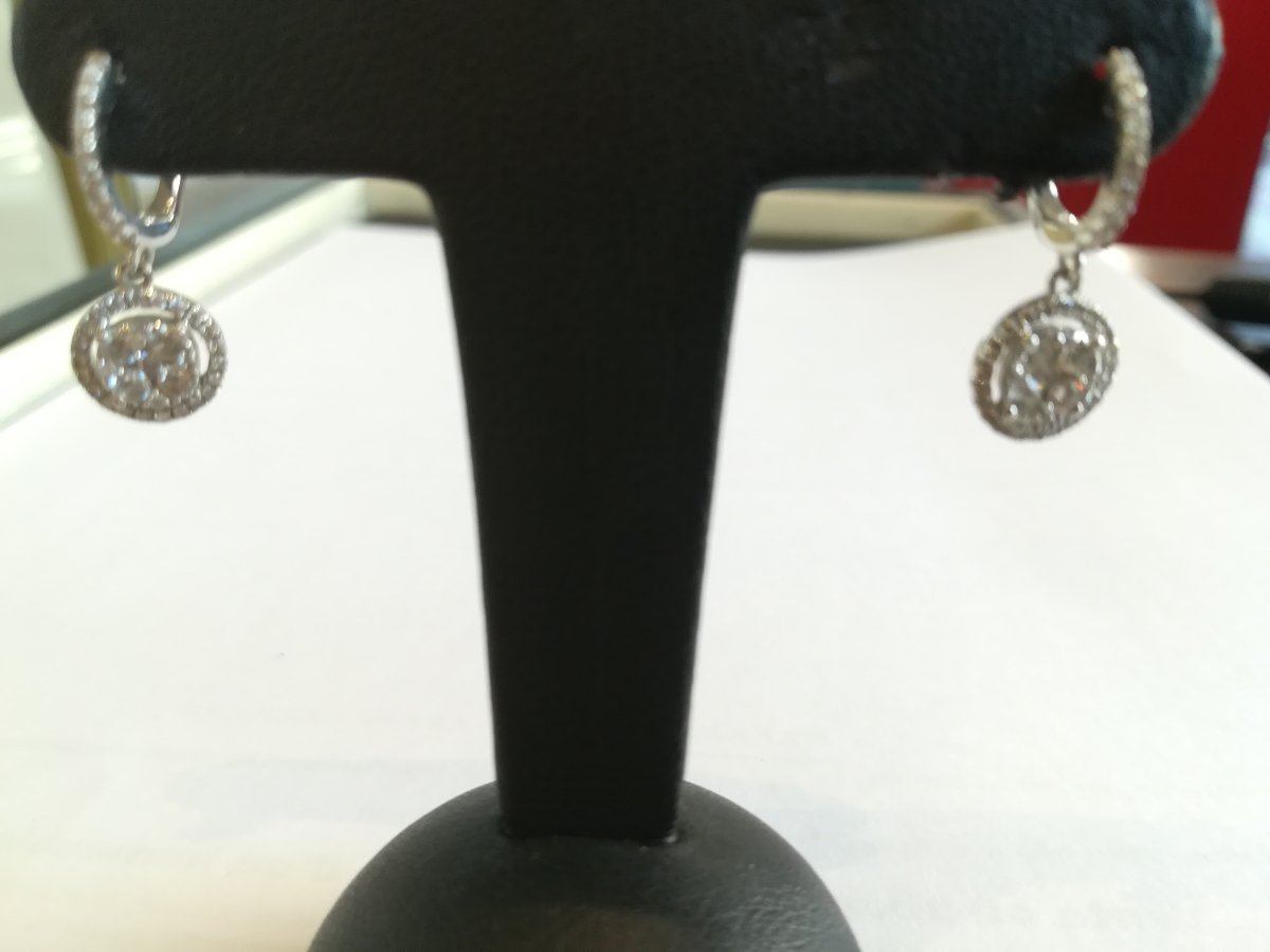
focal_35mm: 26
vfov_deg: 53.1
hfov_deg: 67.3
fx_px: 954
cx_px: 635
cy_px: 476
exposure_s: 1/30
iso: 100
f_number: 2.2
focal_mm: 3.83
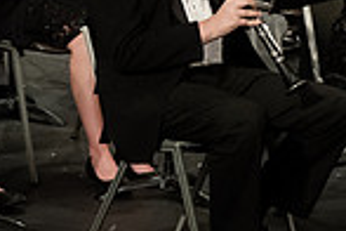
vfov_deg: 1.7
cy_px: -100
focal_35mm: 790
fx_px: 7592
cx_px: 49
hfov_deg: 2.6
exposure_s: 1/200
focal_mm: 200
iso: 3200
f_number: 3.2
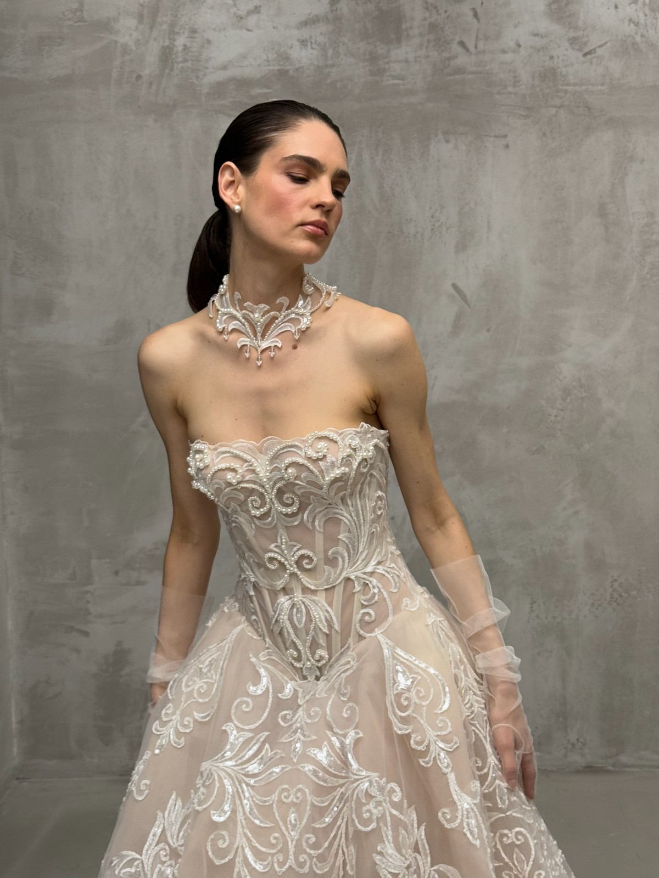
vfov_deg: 39.7
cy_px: 439
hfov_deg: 30.3
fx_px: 1218
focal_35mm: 48
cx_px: 330
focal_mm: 6.76
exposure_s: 1/117
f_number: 1.78
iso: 100
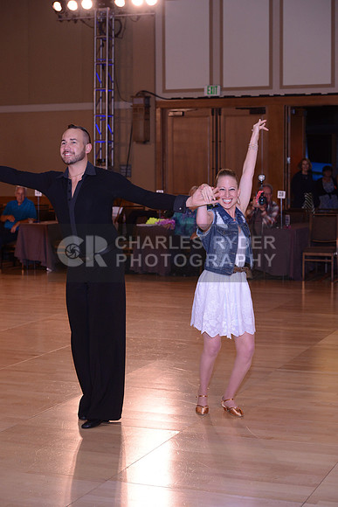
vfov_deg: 20.0
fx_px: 1436
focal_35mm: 102
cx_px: 169
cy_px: 254
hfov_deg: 13.4
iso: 1600
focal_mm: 102
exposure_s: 1/250
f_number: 5.6
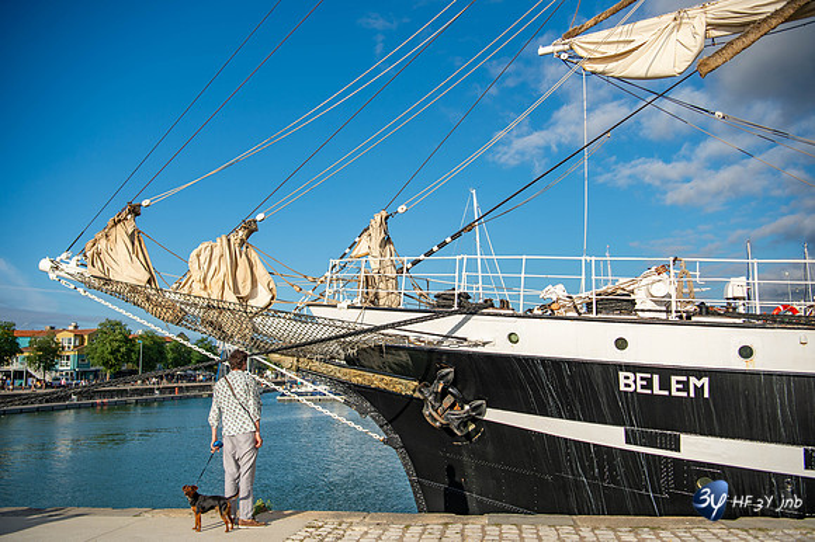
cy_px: 271
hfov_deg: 58.7
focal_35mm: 32
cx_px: 408
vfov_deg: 41.1
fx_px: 724
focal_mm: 32
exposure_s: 1/2500
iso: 100
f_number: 4
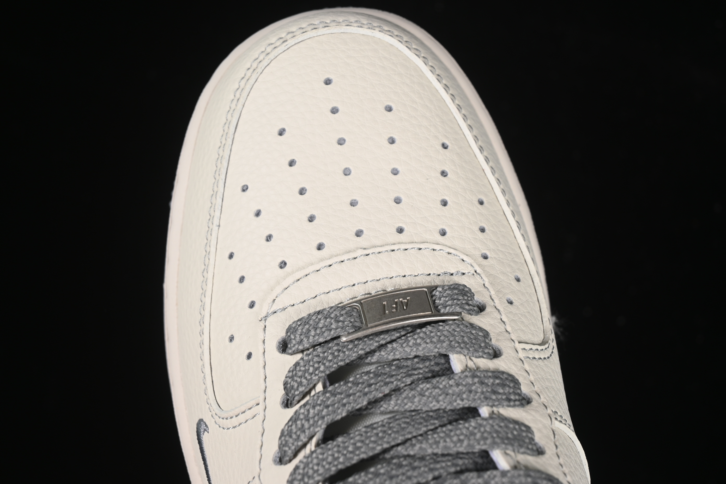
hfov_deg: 27.0
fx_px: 1512
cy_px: 242
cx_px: 363
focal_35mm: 75
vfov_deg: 18.2
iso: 160
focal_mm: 50
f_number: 7.1
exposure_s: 1/80
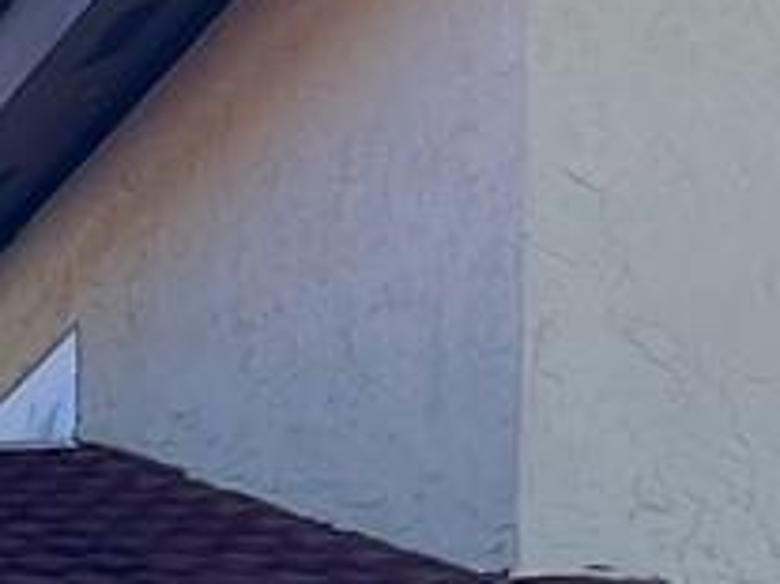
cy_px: 1880
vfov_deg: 6.6
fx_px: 4526
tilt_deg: -2.3
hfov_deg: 8.5
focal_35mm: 201
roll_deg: -0.1
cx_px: -1390
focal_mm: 5.7
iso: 50
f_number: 1.5
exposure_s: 1/2083
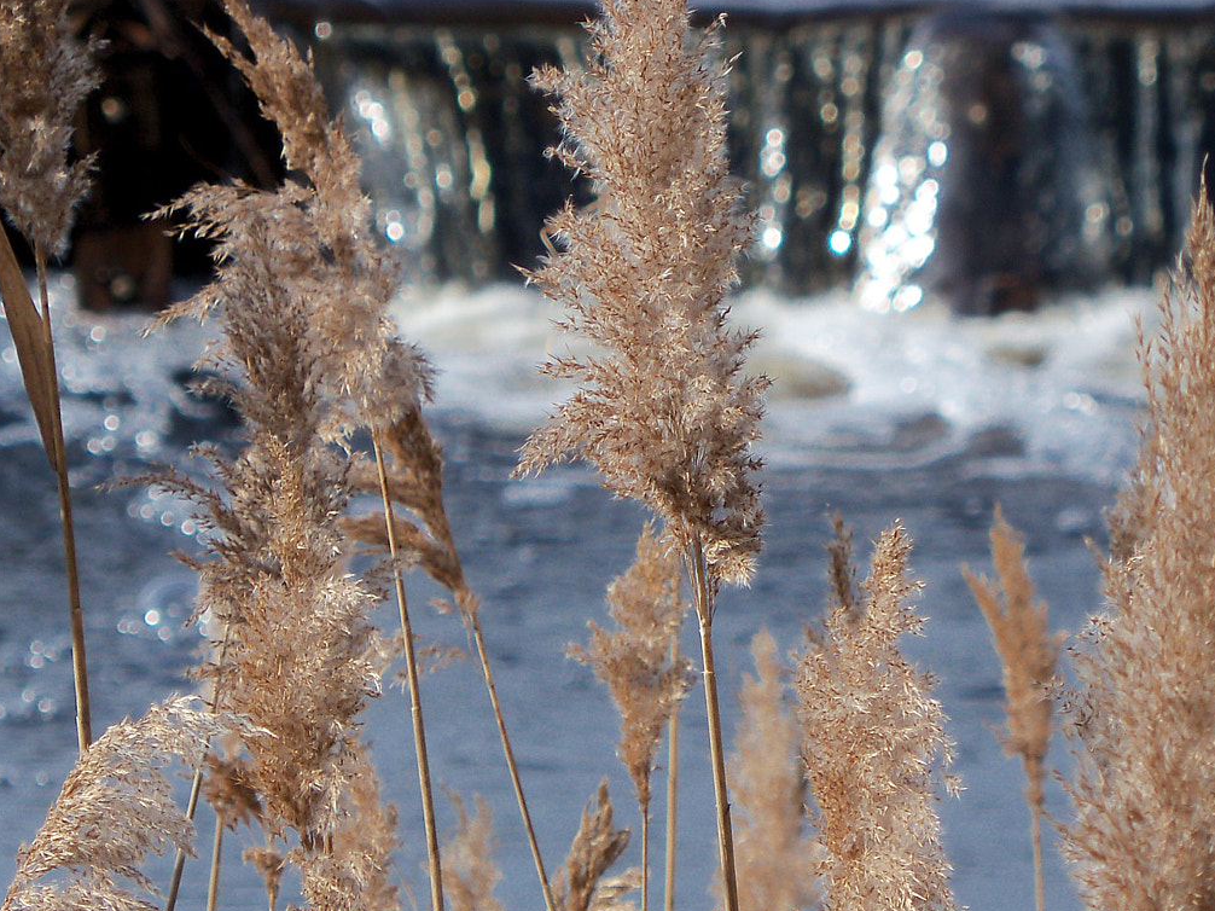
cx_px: 653
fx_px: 13791
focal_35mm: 393
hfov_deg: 5.0
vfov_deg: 3.8
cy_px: 663
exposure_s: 1/400
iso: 80
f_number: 4.4
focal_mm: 43.8
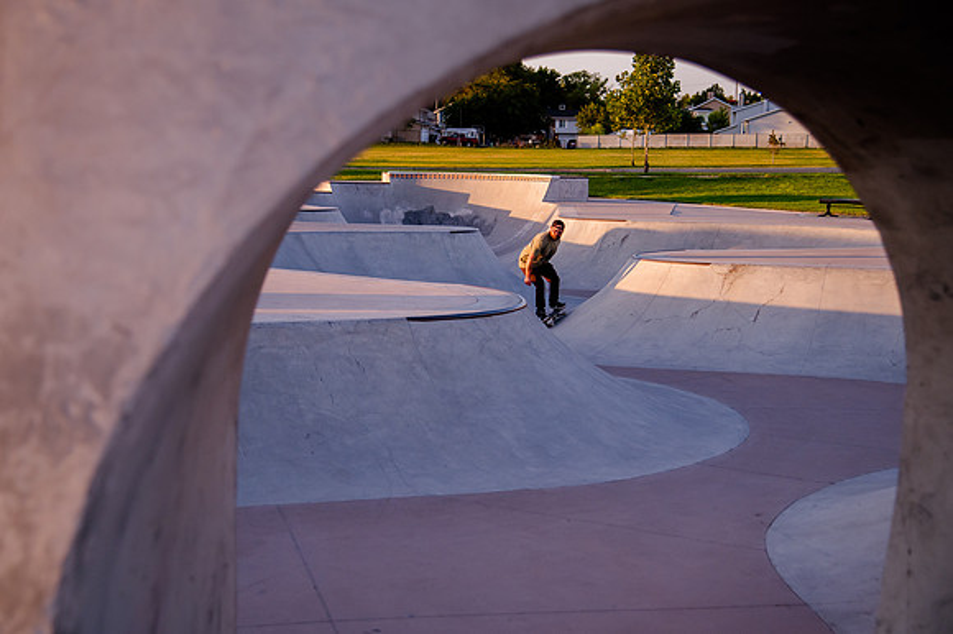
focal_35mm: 54
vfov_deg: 24.9
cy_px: 316
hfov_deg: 36.7
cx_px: 453
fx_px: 1436
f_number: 4
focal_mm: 50
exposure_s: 1/2000
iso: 1600
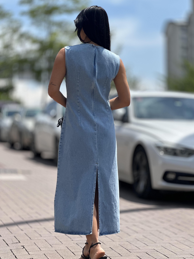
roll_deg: -1.3
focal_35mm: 82
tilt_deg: +3.5
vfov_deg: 23.8
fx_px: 613
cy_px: 128
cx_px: 103
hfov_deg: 18.0
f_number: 2.8
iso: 32
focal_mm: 9
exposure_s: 1/861
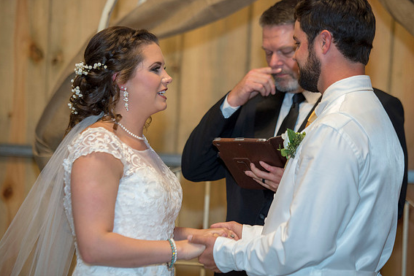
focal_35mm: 138
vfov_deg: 9.9
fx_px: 1587
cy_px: 139
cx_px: 204
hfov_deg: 14.9
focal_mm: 135
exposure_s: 1/160
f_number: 2.8
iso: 1600
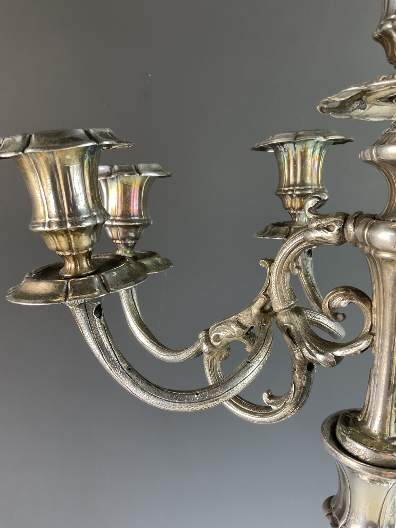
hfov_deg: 48.2
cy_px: 264
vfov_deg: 61.7
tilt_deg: -15.5
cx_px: 198
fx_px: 442
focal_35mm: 29
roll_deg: -1.3
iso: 64
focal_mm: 3
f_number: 1.8
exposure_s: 1/50
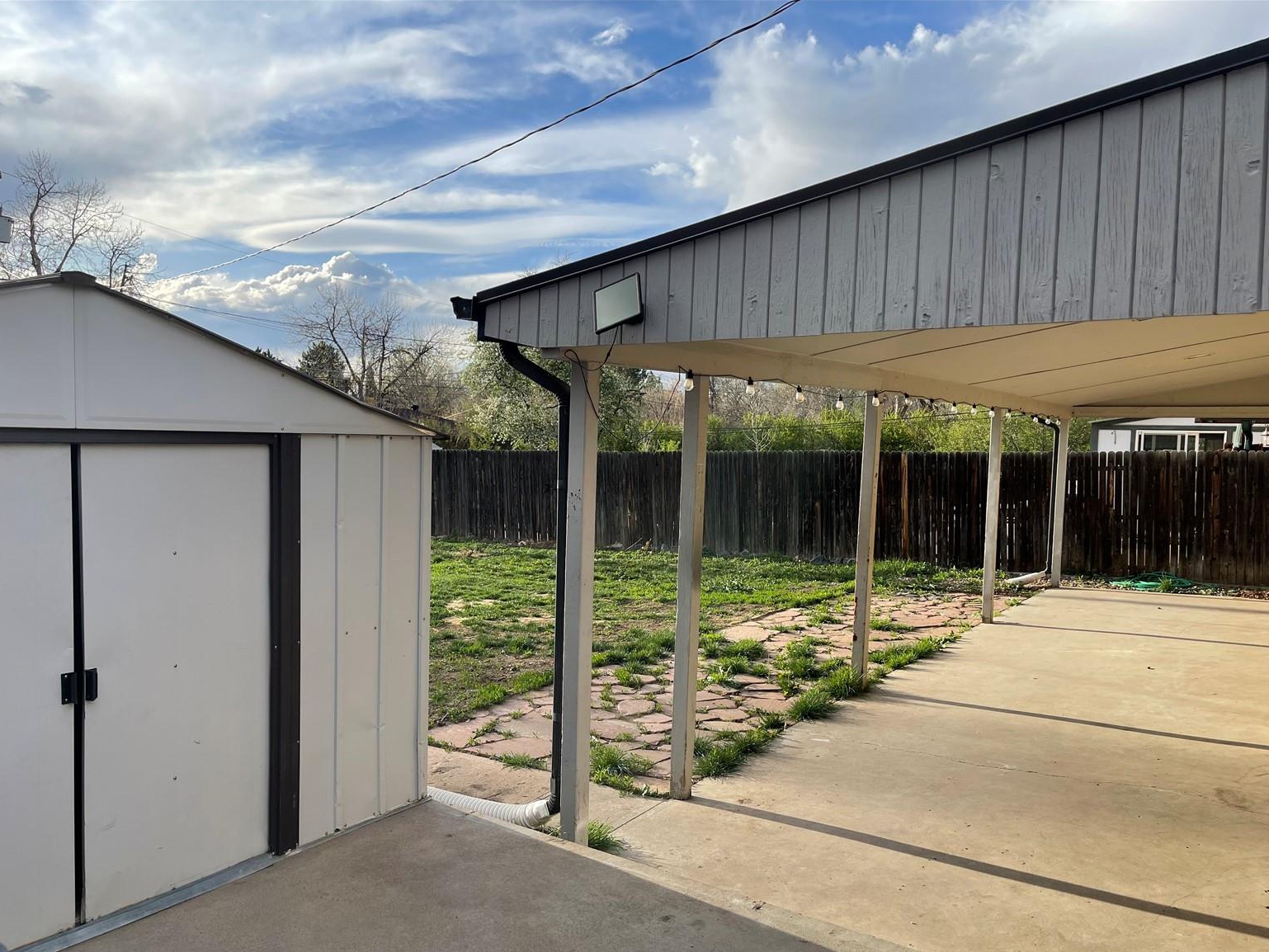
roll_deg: -1.5
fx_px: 953
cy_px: 494
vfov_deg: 53.1
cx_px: 649
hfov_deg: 67.3
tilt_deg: -4.4
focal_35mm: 26
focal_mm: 5.1
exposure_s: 1/1642
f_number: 1.6
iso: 32
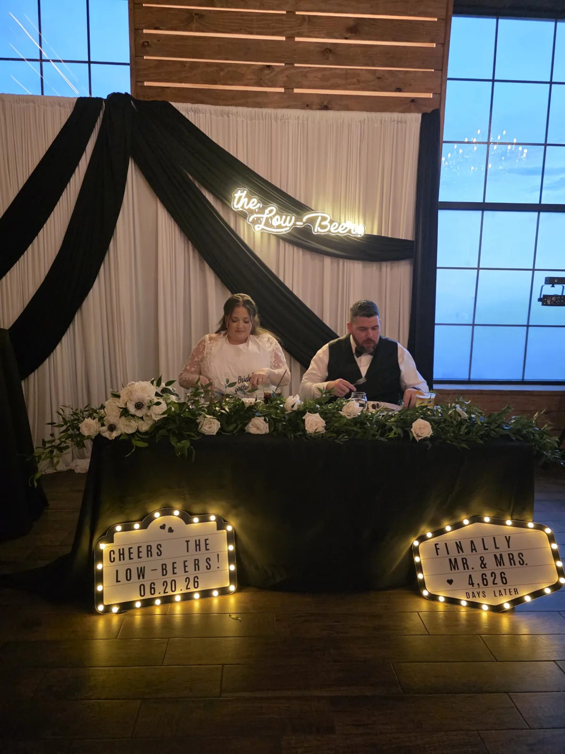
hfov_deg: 58.9
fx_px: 501
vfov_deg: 73.9
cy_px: 377
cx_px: 282
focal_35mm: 23
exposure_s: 1/120
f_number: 1.7
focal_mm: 6.3
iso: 1600
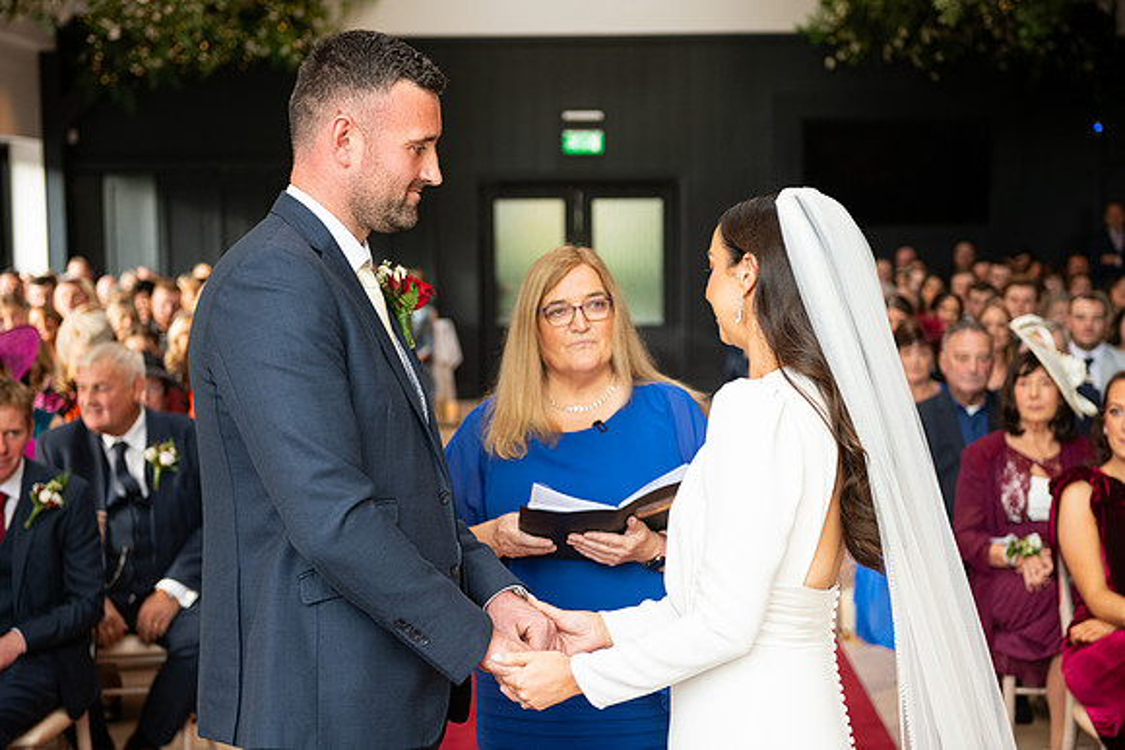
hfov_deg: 33.4
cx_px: 562
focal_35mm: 60
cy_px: 375
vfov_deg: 22.6
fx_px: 1875
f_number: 3.5
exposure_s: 1/160
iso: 640
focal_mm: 60
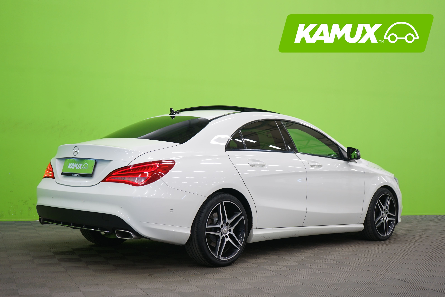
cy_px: 148
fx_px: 593
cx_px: 222
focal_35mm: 48
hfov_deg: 41.1
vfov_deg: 28.1
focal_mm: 48
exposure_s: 1/10
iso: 400
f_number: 4.5
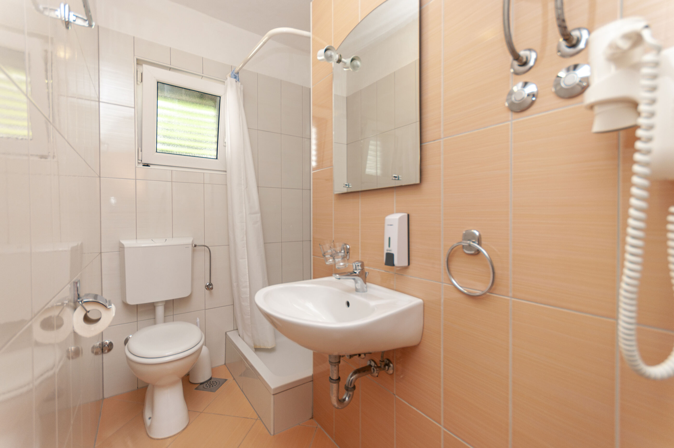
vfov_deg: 77.2
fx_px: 281
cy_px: 224
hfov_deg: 100.5
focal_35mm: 15
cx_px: 337
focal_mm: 10
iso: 160
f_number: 4
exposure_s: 1/60
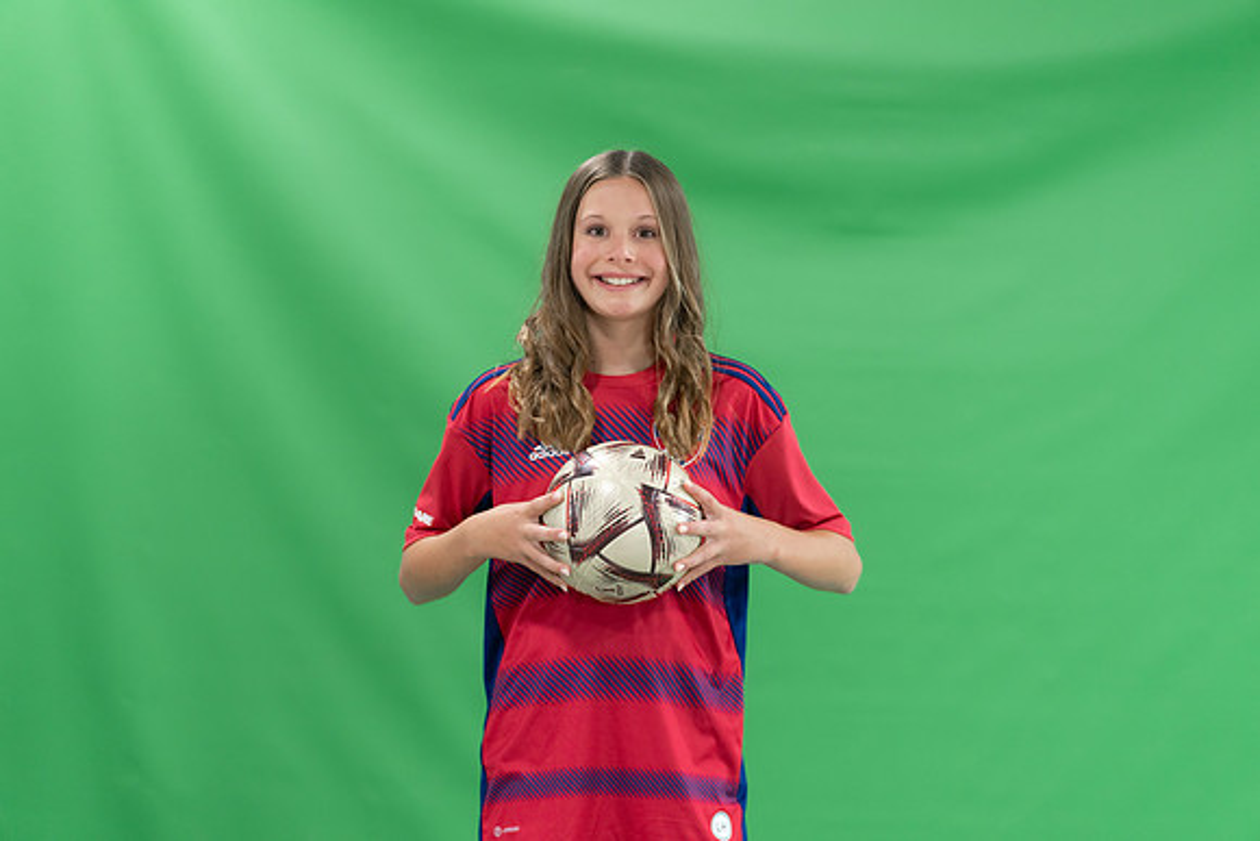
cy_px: 420
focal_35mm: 131
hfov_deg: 15.6
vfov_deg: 10.5
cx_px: 630
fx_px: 4586
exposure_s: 1/250
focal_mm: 131
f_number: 2.8
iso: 1000
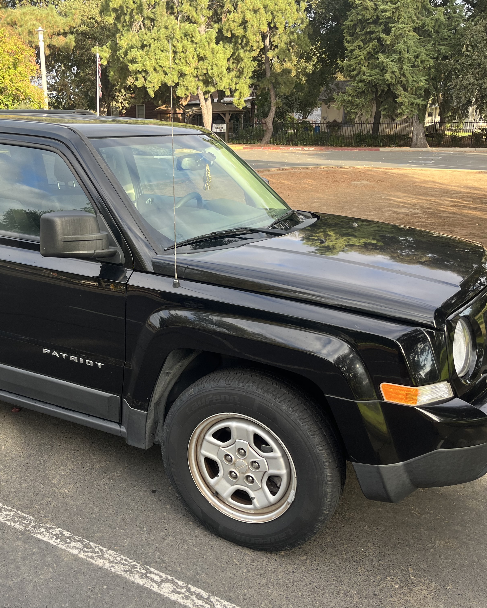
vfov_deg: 52.8
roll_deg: +1.1
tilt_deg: -16.9
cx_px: 148
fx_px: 613
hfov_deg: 42.5
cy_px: 305
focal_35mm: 34
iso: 40
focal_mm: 5.1
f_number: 1.6
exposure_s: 1/261
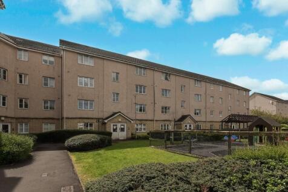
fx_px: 120
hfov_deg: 100.4
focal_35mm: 15
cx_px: 144
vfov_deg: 77.3
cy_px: 96
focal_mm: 10
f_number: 16
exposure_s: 1/50
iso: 50
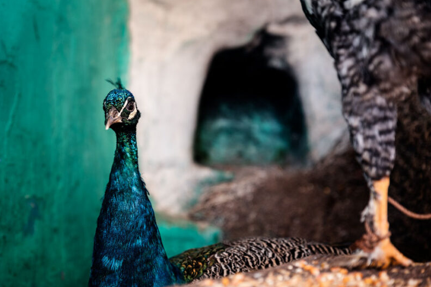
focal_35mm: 91
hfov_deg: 22.3
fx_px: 1089
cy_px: 117
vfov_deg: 15.0
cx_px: 165
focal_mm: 70
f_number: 2.8
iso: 200
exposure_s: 1/80
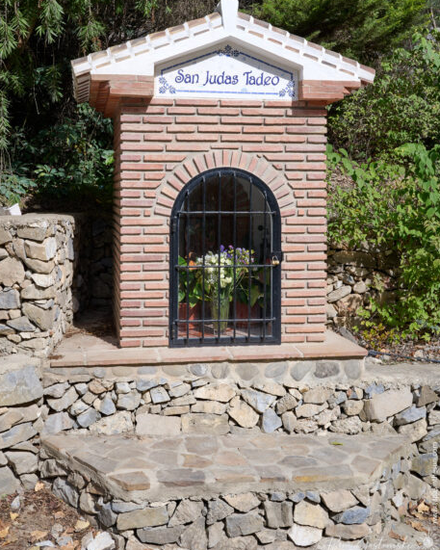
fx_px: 749
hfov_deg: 32.8
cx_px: 221
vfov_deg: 40.2
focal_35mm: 46
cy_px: 223
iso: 100
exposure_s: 1/320
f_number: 11
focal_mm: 40
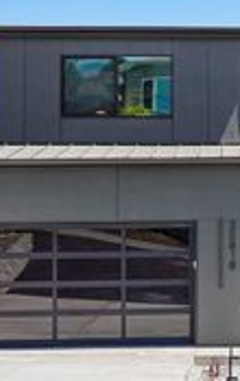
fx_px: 938
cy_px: 173
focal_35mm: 90
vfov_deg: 23.0
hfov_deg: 13.8
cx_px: 345
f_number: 8
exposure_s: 1/800
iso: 400
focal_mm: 31
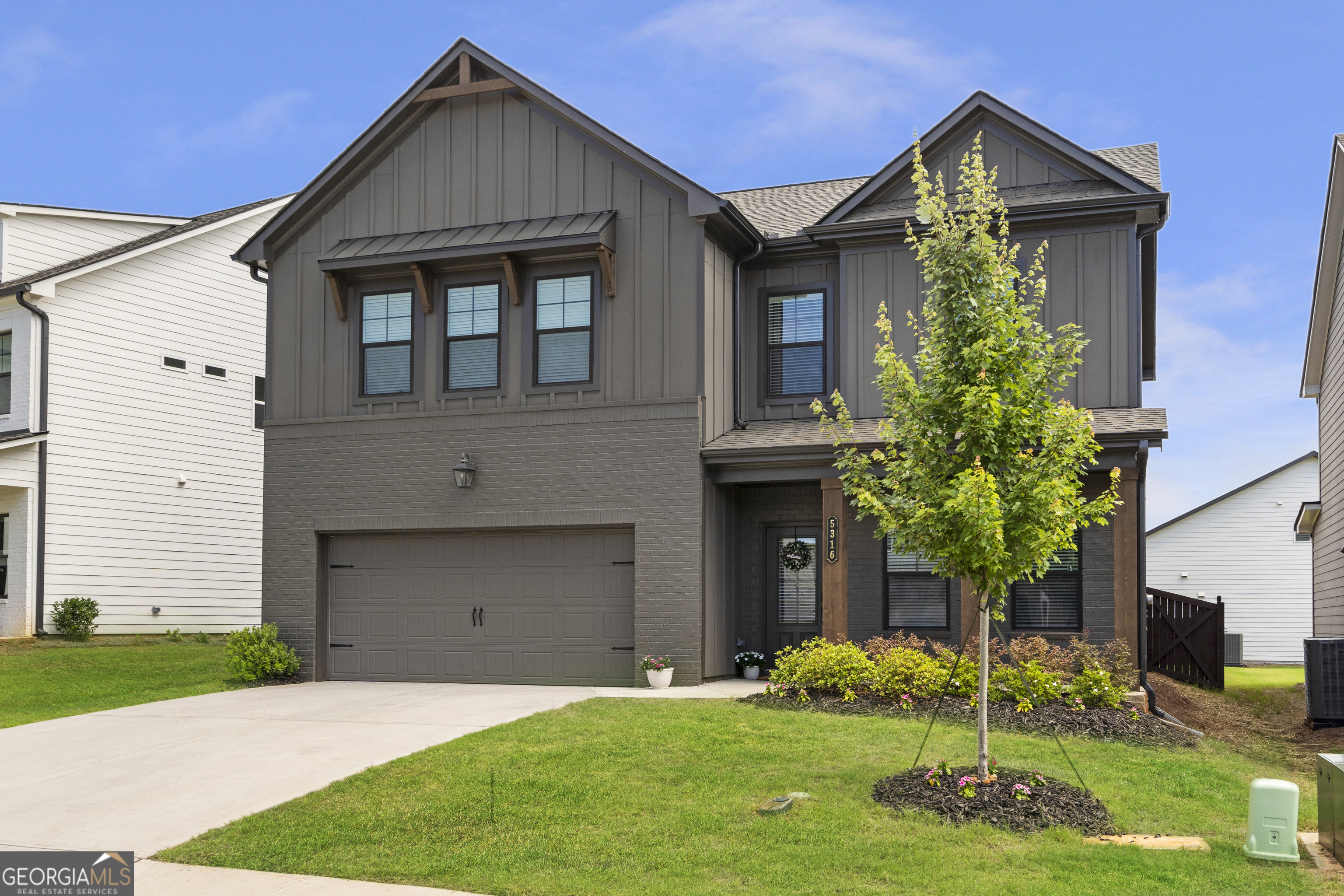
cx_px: 672
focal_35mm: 32
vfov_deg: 41.1
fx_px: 1195
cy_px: 448
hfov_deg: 58.7
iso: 400
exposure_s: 1/500
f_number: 8
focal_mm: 32
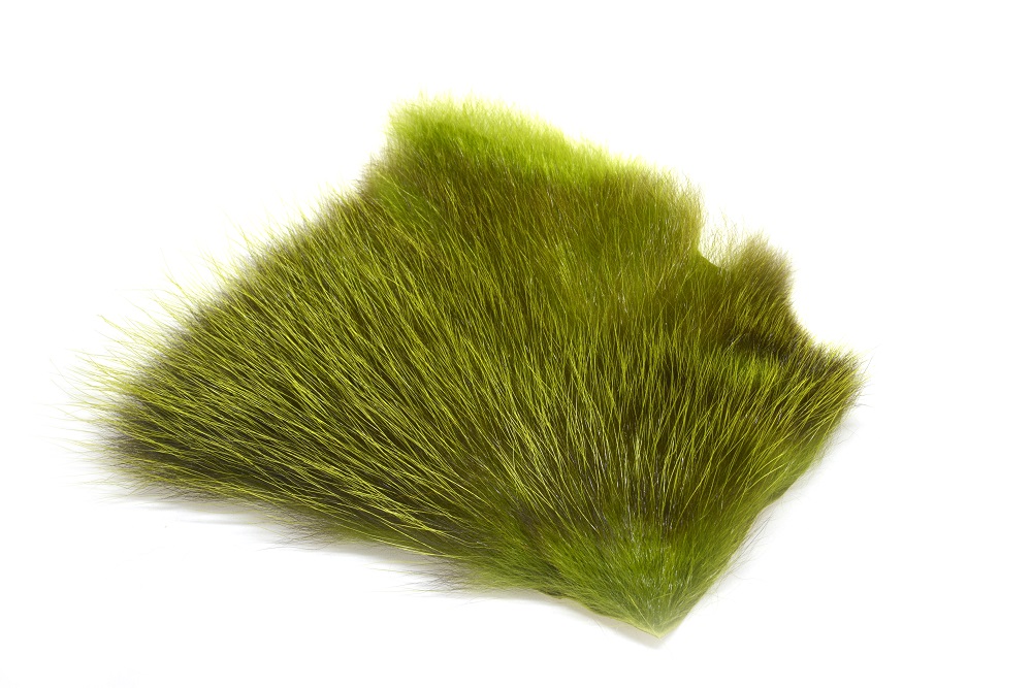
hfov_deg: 19.5
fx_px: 3010
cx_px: 516
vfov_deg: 13.0
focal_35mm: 105
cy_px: 344
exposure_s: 1/10
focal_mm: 105
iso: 100
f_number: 16
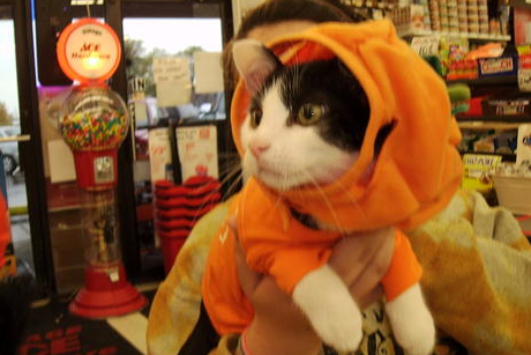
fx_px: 561
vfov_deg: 35.0
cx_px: 267
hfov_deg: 50.7
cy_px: 200
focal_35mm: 38
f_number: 3.9
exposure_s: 1/30
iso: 100
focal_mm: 6.3
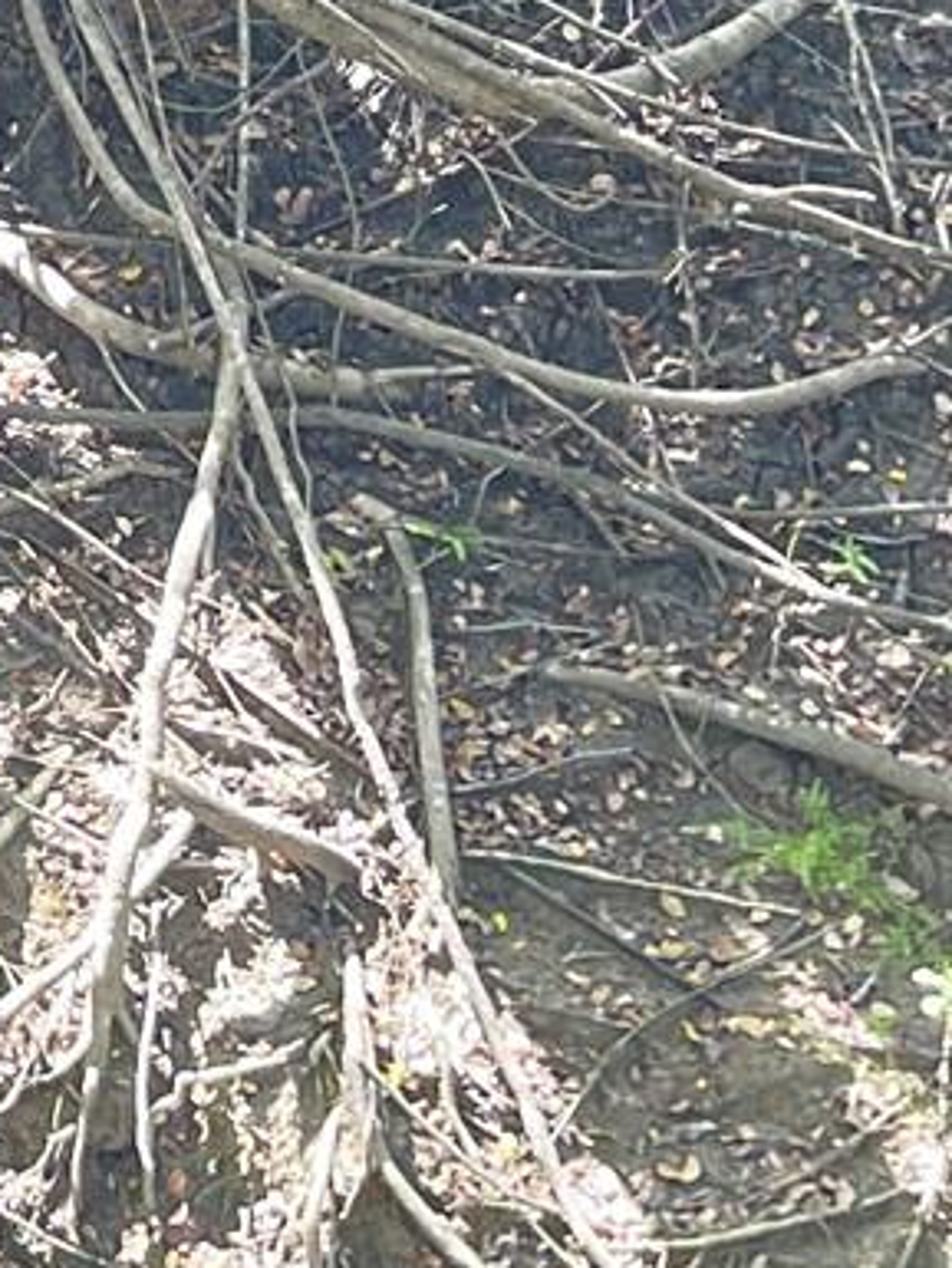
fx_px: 4874
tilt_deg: -11.9
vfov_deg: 13.7
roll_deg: -0.3
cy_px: -804
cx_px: -939
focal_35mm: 133
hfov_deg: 10.3
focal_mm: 5.1
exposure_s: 1/121
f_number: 1.6
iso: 100
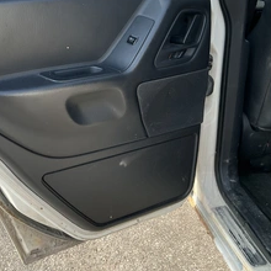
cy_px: 95
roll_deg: +4.5
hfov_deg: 35.9
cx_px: 43
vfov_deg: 37.2
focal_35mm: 45
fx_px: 399
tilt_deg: -17.1
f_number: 1.8
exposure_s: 1/391
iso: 25
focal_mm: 3
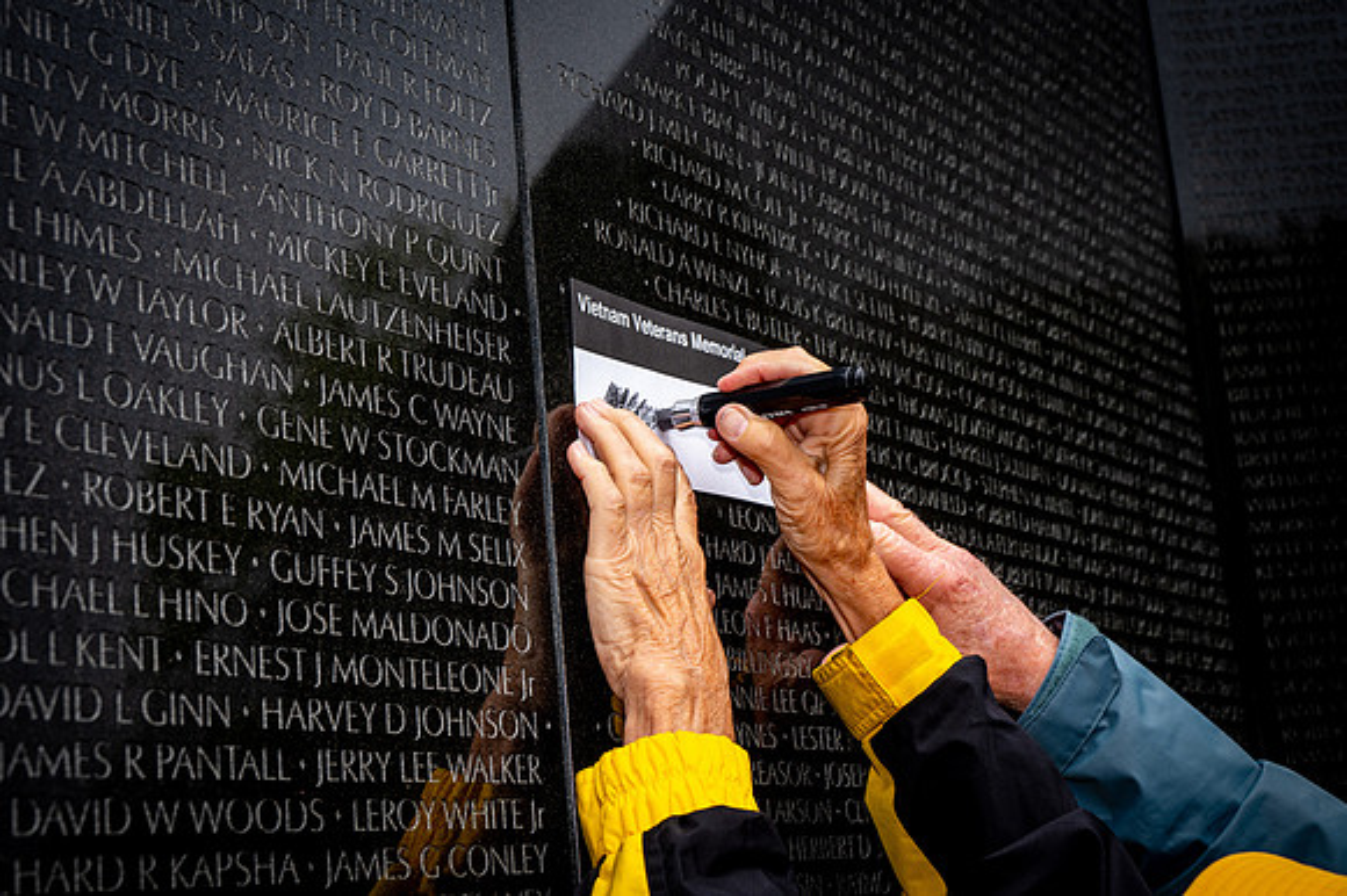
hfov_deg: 38.2
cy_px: 448
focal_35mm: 52
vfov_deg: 26.0
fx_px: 1944
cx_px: 674
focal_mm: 52
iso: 450
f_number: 8
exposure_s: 1/640
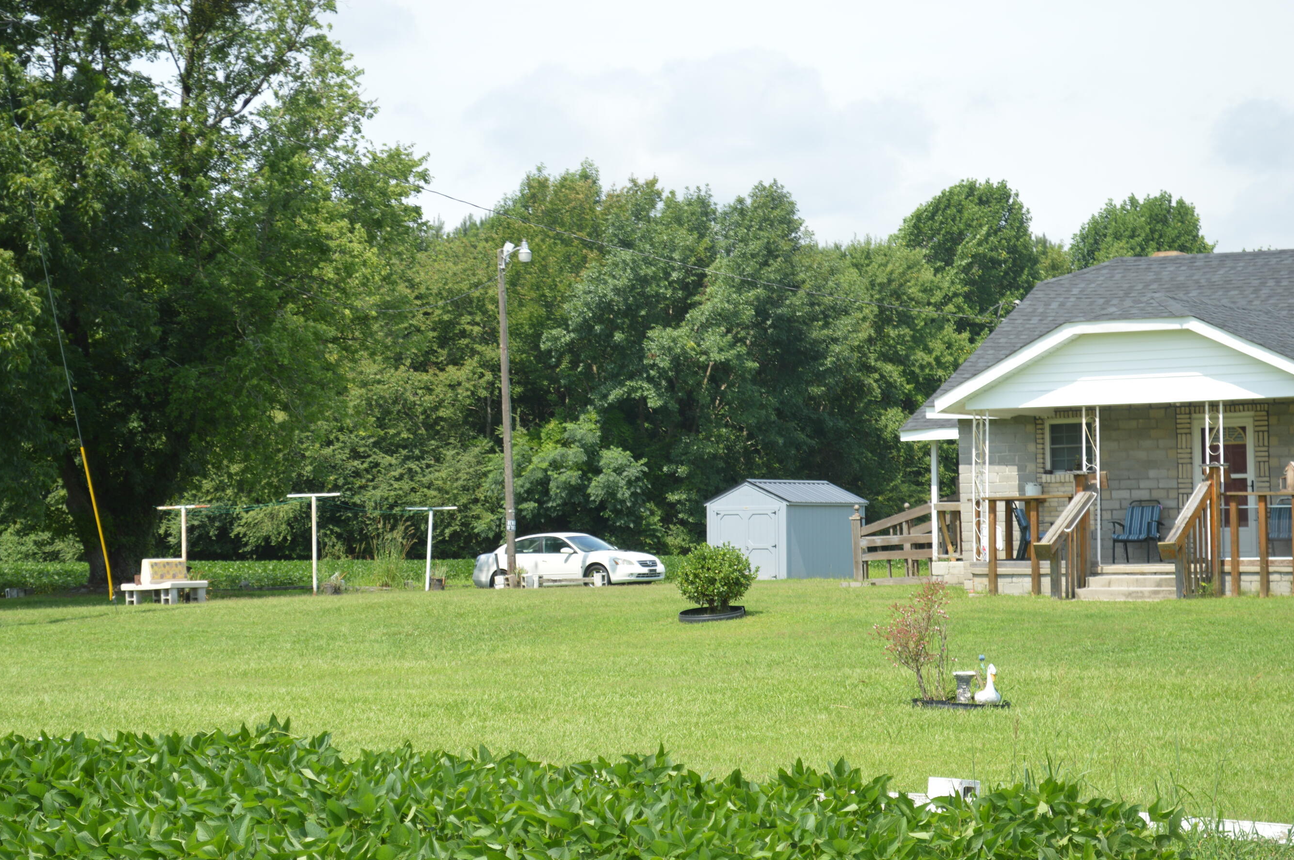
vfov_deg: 16.2
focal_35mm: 84
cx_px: 590
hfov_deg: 24.2
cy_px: 466
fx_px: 3016
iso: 100
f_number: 7.1
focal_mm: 50
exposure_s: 1/200
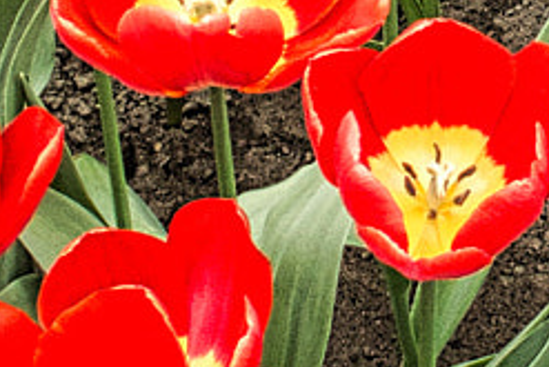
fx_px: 2960
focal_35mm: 194
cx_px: 496
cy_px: -240
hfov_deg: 10.5
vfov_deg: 6.9
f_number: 8
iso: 800
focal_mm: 20
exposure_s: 1/50
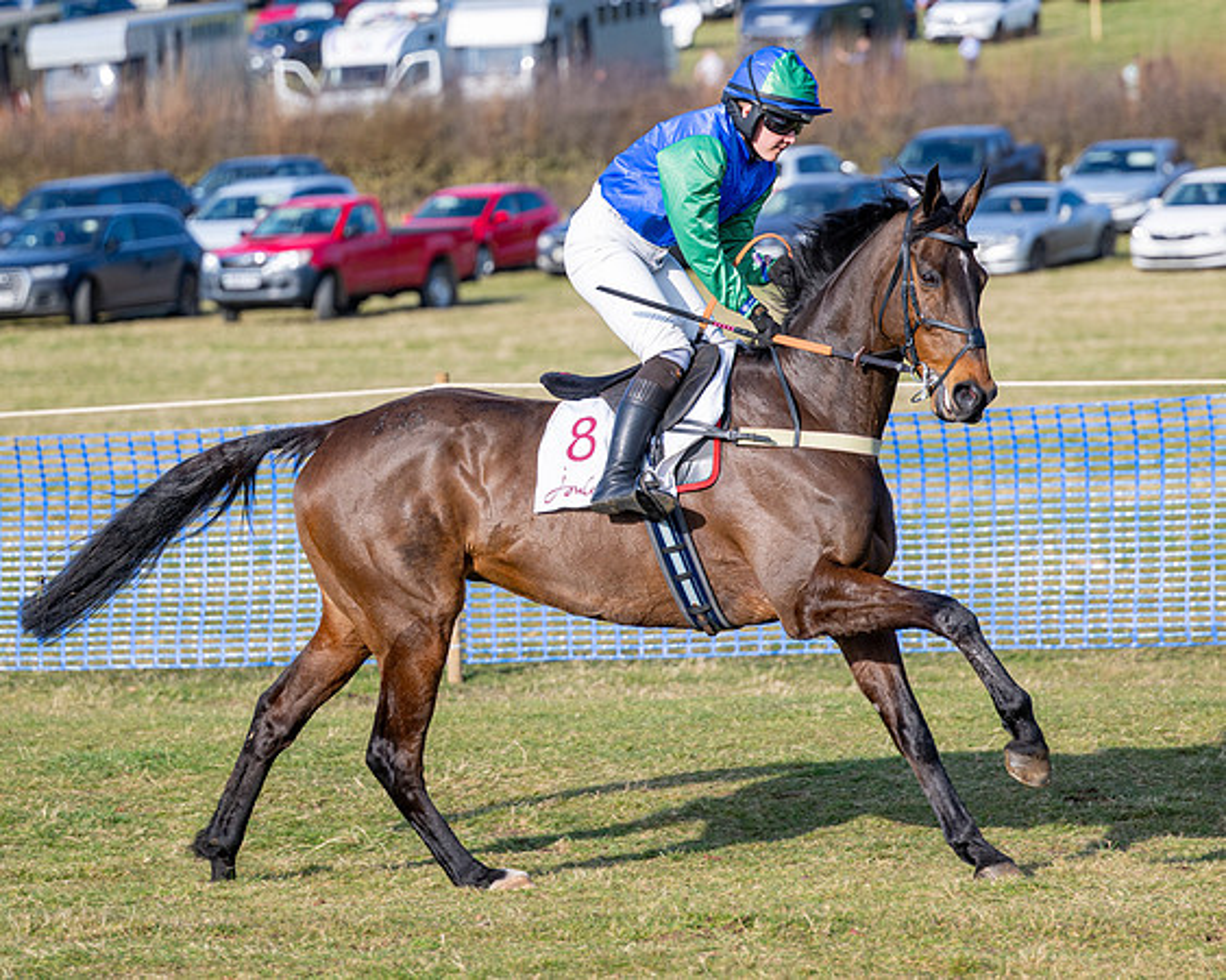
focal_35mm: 187
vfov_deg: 8.3
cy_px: 490
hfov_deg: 10.3
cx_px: 596
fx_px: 6789
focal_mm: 110
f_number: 2.8
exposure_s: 1/1250
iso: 100
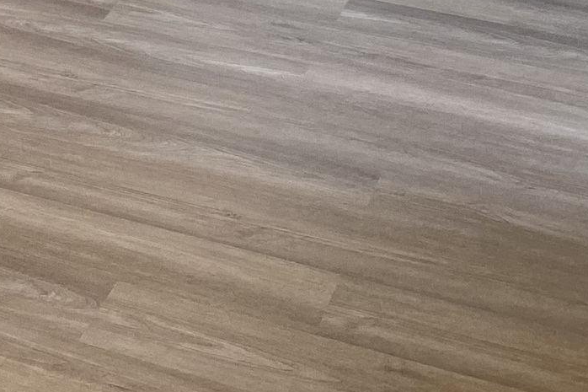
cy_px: -561
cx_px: -279
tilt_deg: -7.7
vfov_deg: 10.0
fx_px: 1943
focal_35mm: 119
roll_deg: -0.1
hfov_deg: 15.9
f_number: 1.8
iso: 100
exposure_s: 1/120
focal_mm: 4.25
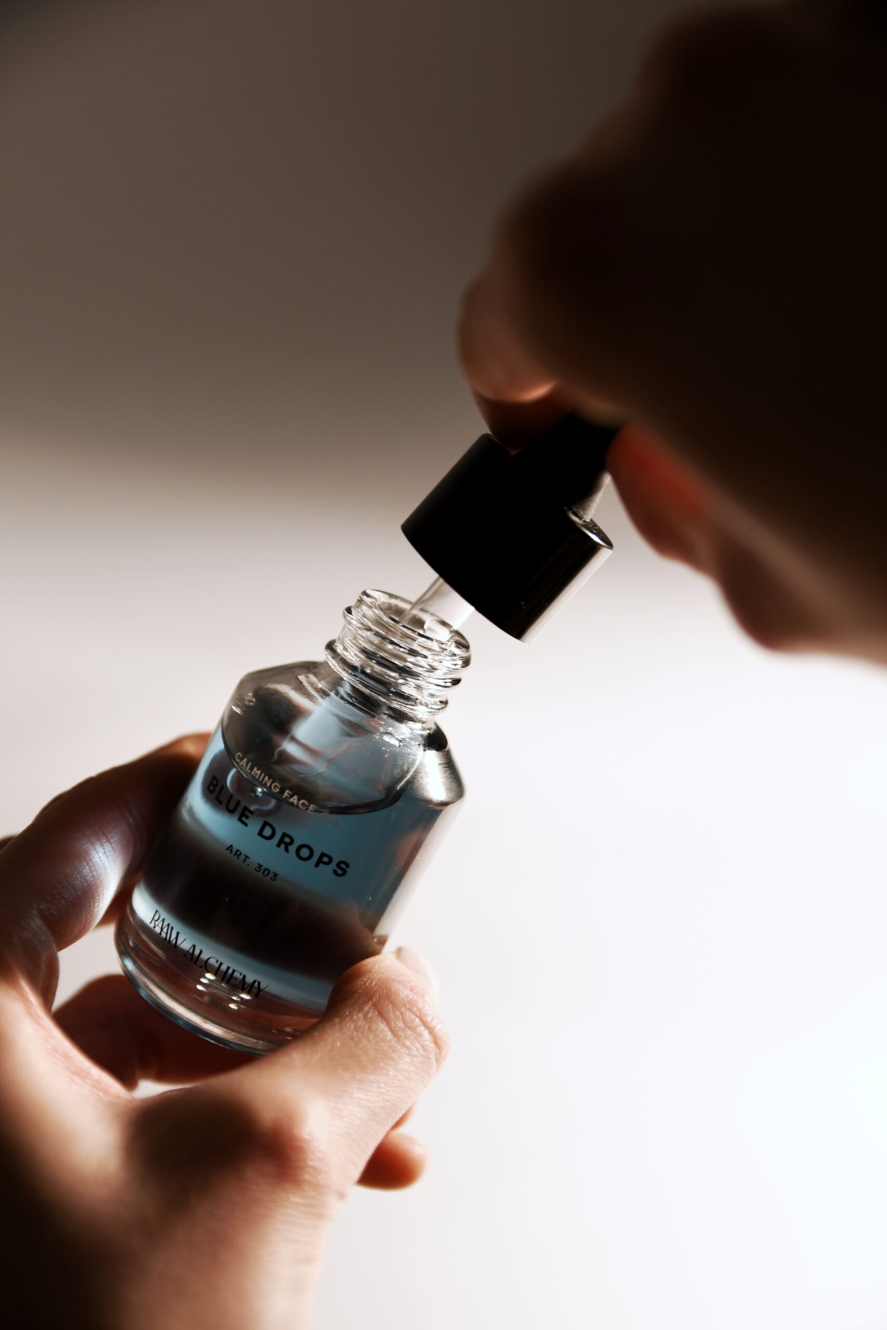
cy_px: 665
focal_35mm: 69
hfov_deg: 19.7
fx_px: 2550
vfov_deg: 29.2
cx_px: 444
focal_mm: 46
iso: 100
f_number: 2.8
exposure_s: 1/20
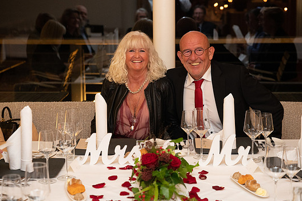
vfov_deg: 17.7
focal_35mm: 77
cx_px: 160
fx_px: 646
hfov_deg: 26.3
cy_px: 97
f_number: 4
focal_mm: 70
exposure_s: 1/60
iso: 5600
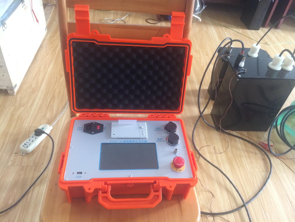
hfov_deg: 60.0
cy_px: 111
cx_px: 148
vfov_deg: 46.8
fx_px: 256
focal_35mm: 30
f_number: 2.2
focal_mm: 4.12
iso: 320
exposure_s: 1/24
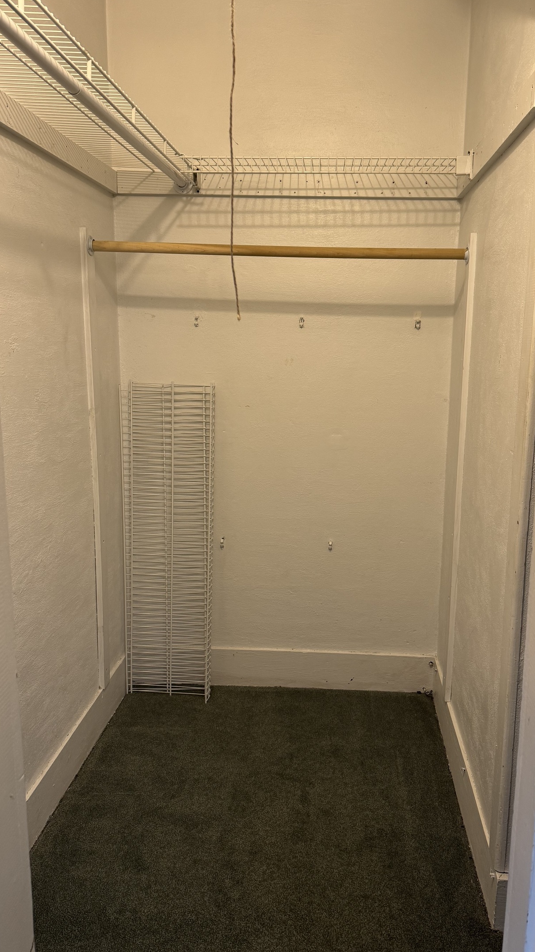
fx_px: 706
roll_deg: +0.0
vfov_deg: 67.9
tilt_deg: -11.2
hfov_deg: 41.3
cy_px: 476
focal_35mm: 28
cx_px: 315
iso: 200
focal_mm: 6.76
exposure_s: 1/60
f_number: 1.78
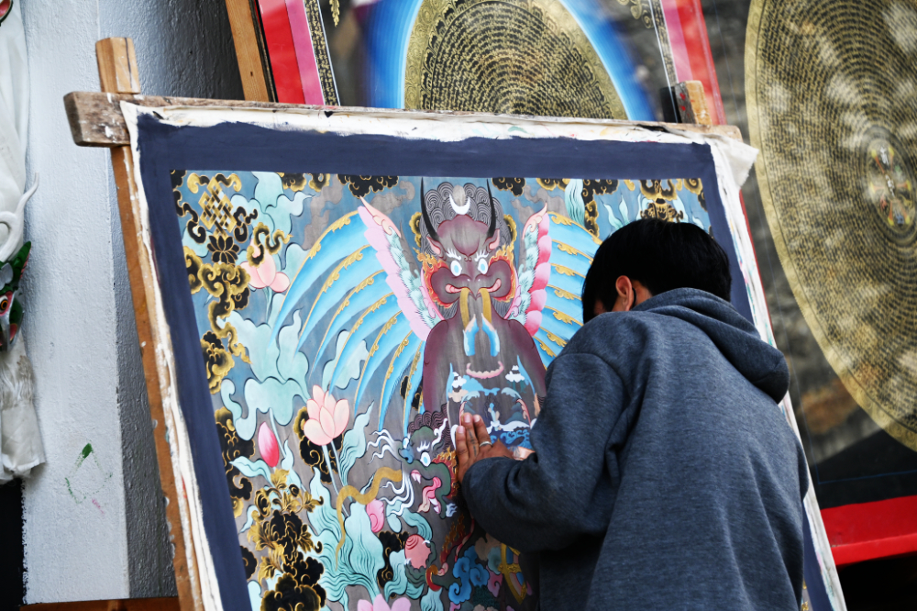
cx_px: 458
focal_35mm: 135
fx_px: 3437
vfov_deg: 10.2
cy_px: 306
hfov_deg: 15.2
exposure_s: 1/500
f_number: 5.6
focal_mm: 135
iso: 400
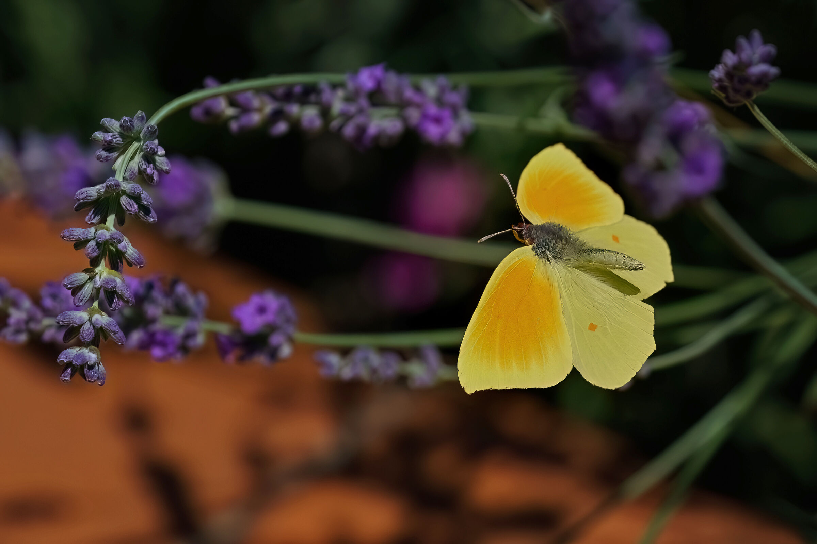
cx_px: 408
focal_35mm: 300
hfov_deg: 6.9
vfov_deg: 4.6
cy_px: 272
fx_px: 6808
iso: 640
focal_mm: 300
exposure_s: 1/4000
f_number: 8
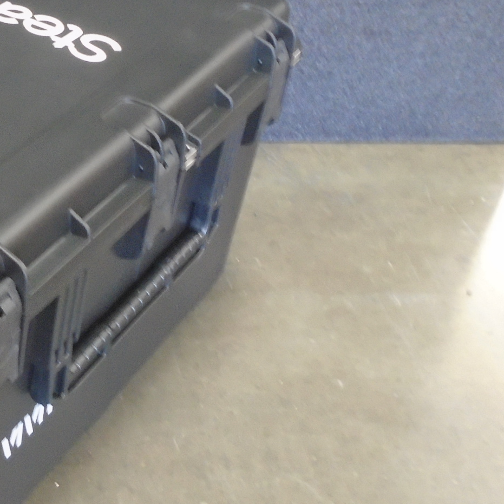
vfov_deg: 26.9
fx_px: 1054
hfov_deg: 25.3
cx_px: -22
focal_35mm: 64
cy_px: 227
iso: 400
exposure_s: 1/8
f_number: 3.2
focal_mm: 4.6
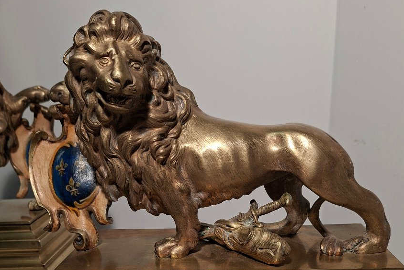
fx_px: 382
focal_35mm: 34
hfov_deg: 55.8
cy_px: 246
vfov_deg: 36.4
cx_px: 214
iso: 64
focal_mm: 5.54
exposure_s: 1/100
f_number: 1.8
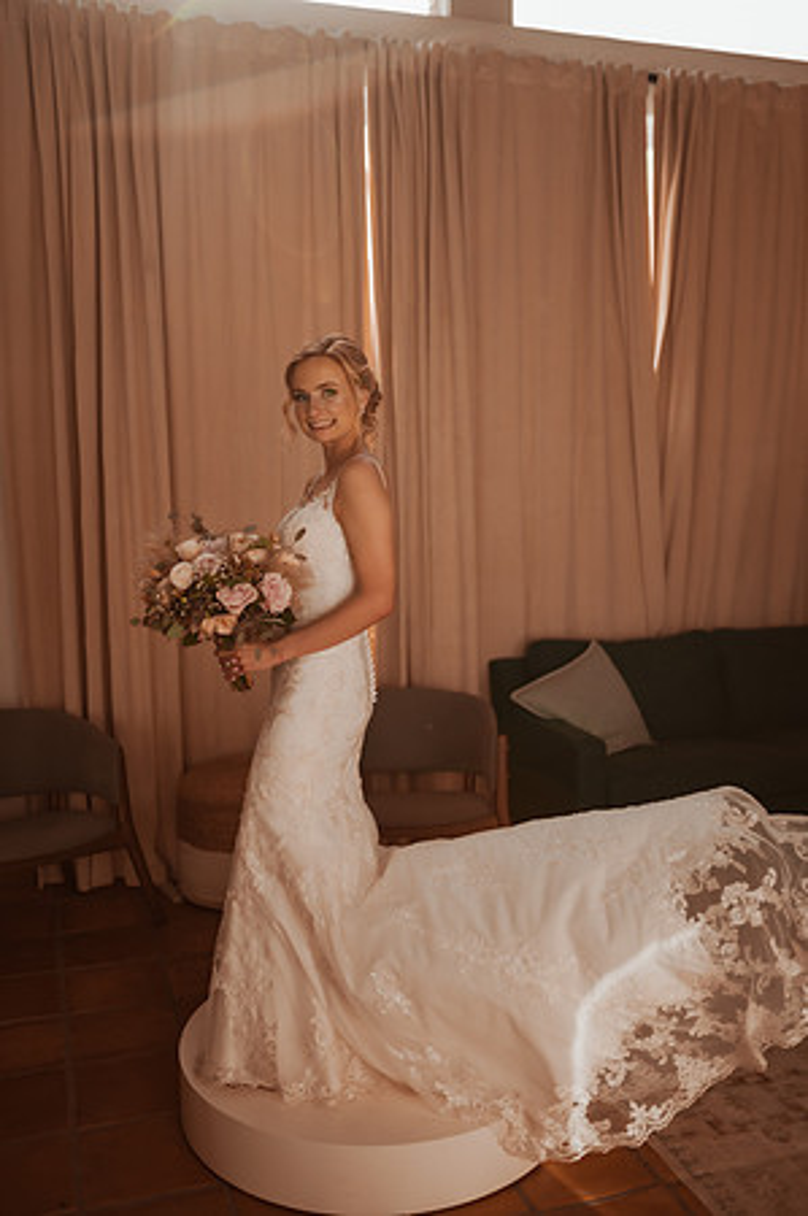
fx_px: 1181
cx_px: 404
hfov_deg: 37.8
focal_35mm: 35
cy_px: 608
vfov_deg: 54.5
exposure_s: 1/1600
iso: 320
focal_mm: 35
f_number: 1.8
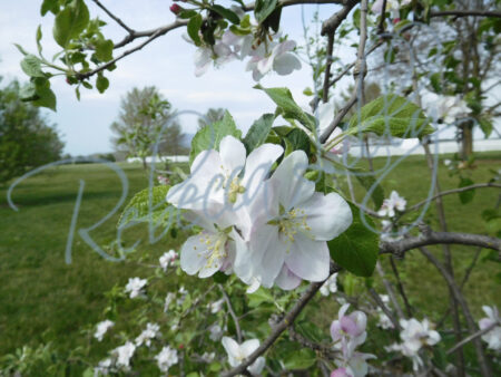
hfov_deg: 69.4
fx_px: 362
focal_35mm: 25
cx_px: 250
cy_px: 188
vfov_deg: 54.9
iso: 400
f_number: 6.8
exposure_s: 1/1250
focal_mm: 4.5
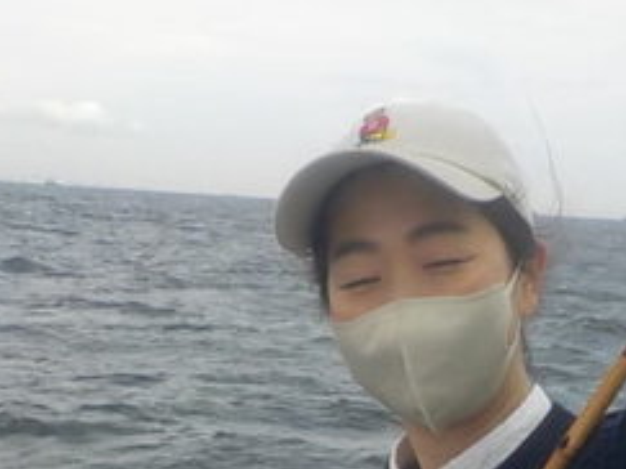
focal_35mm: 79
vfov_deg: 17.8
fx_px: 1428
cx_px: 381
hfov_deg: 24.7
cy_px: 551
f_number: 3.3
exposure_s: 1/1250
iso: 125
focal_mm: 4.1
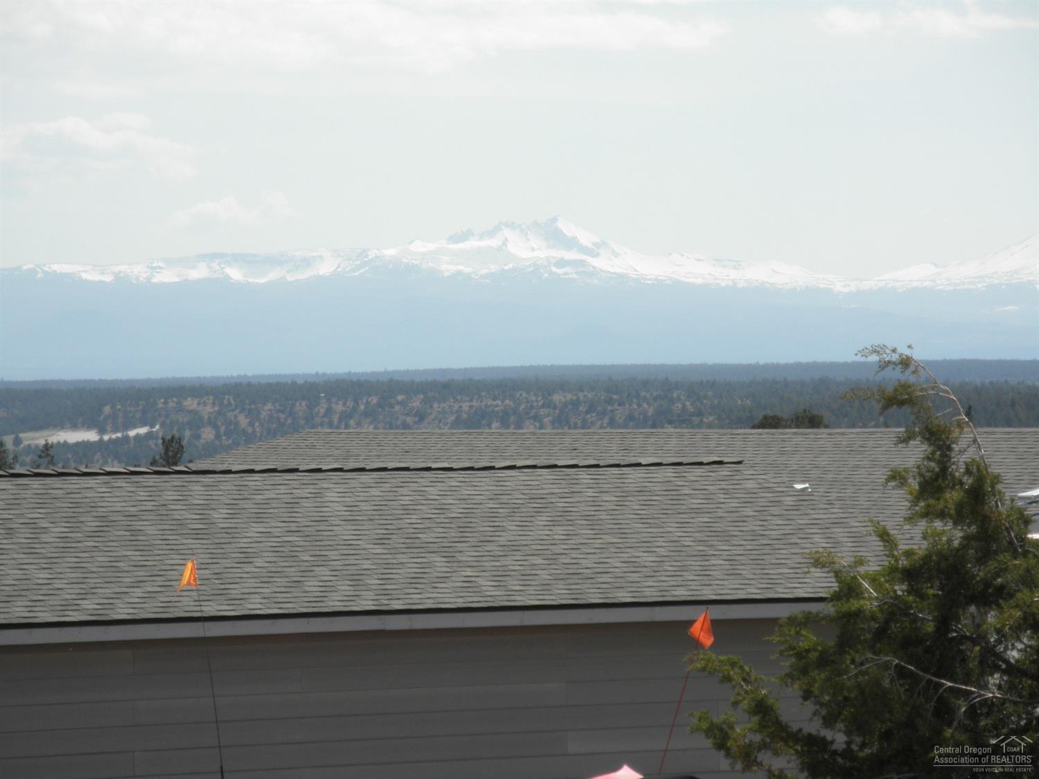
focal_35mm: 196
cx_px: 520
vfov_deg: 7.6
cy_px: 390
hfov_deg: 10.1
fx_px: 5881
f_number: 5.9
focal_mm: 35
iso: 64
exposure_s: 1/320
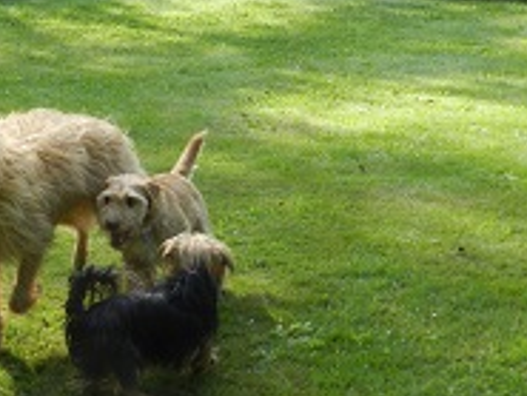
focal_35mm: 82
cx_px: -3
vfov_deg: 18.0
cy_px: 162
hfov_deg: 22.9
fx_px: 1249
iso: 160
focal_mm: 6.7
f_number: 4
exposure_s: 1/320
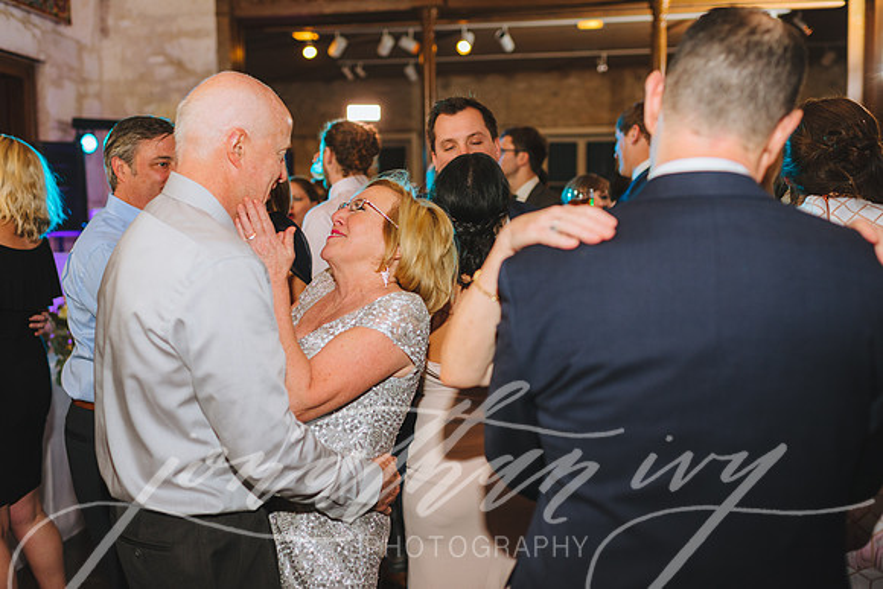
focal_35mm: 35
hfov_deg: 54.4
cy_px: 294
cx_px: 442
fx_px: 859
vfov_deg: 37.9
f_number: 2.5
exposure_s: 1/200
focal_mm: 35
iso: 800
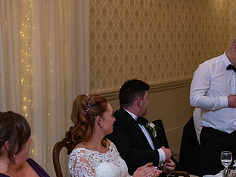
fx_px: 634
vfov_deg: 15.8
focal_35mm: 93
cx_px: 139
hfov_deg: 21.1
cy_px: 123
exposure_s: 1/160
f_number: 3.5
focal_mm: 52
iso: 1000
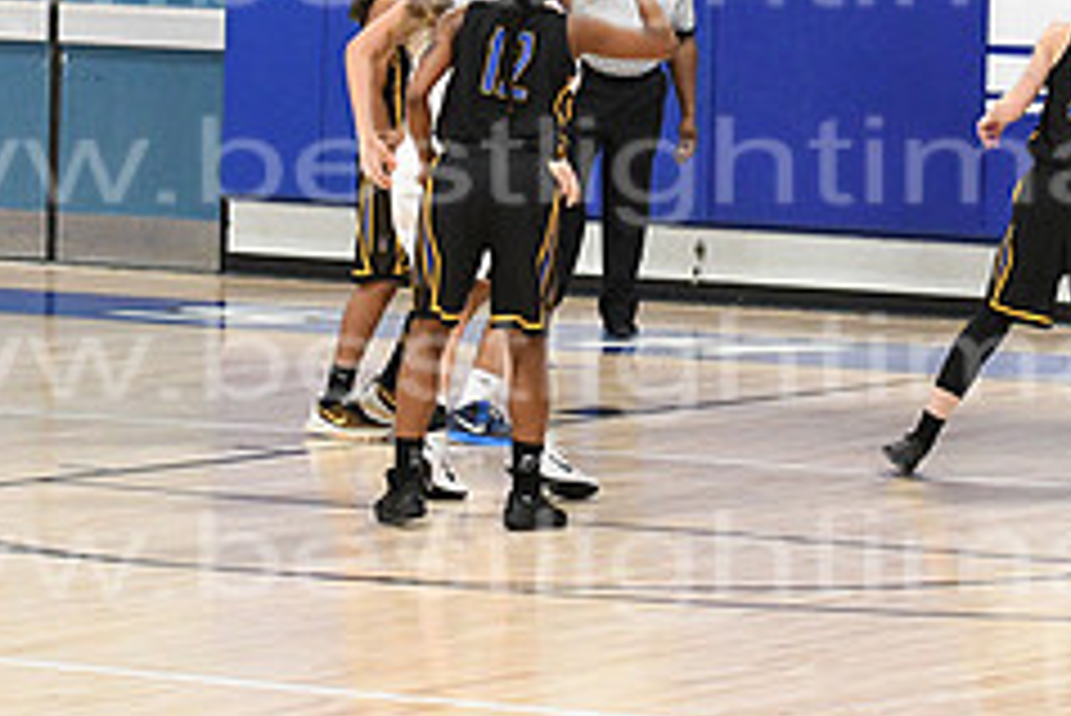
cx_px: 788
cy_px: -124
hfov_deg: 8.0
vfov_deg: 5.4
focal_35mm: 256
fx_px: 7620
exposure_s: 1/640
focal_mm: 70
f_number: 3.5
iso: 5000
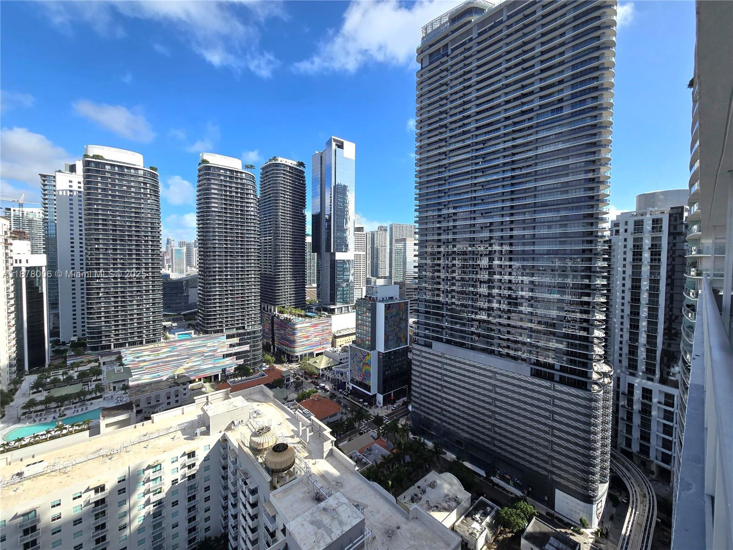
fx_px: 275
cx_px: 366
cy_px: 275
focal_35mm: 13
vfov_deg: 89.9
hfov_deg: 106.2
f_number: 2.2
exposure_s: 1/2000
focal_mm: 2.2
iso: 50
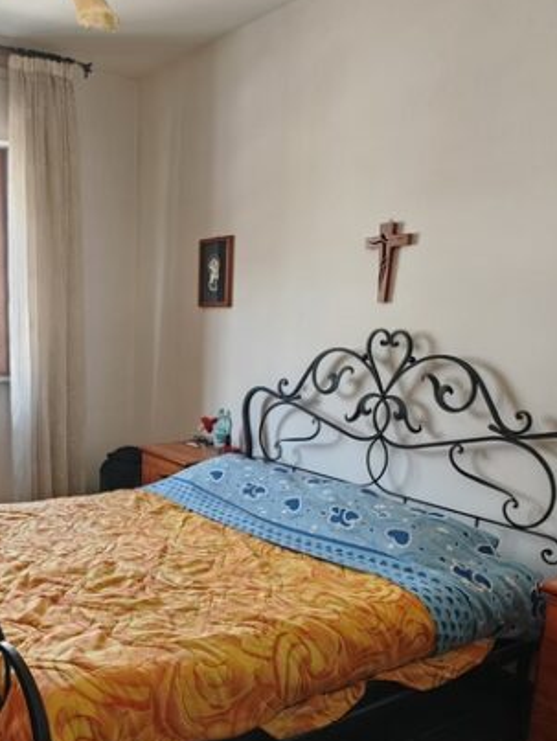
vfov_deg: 54.5
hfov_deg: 41.0
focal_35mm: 33
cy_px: 474
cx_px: 105
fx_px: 707
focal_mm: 1.82
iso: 200
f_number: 2
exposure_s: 1/50
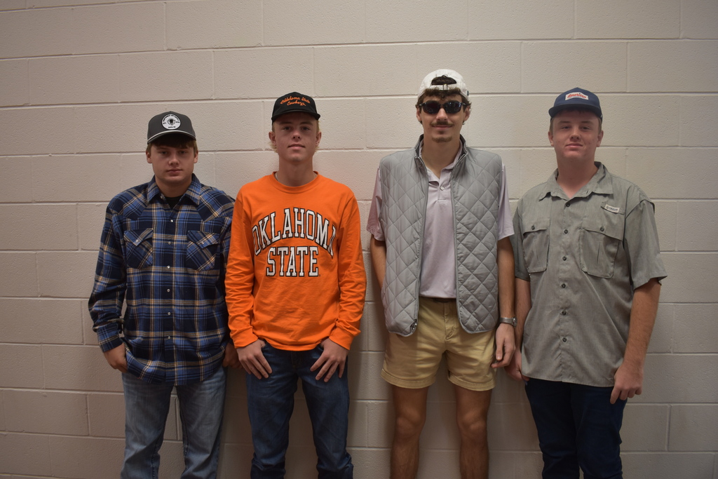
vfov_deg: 43.6
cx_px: 359
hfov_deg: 61.9
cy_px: 240
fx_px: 598
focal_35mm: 30
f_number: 3.8
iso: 400
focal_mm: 20
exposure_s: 1/40
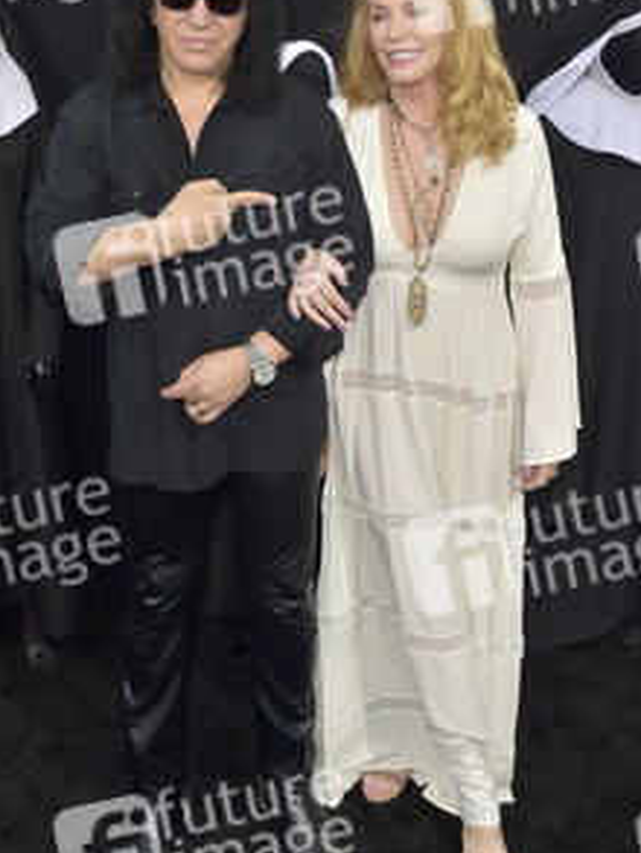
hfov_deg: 31.5
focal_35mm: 46
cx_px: 290
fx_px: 1135
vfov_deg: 41.2
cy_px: 402
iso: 200
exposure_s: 1/250
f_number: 6.3
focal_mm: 35
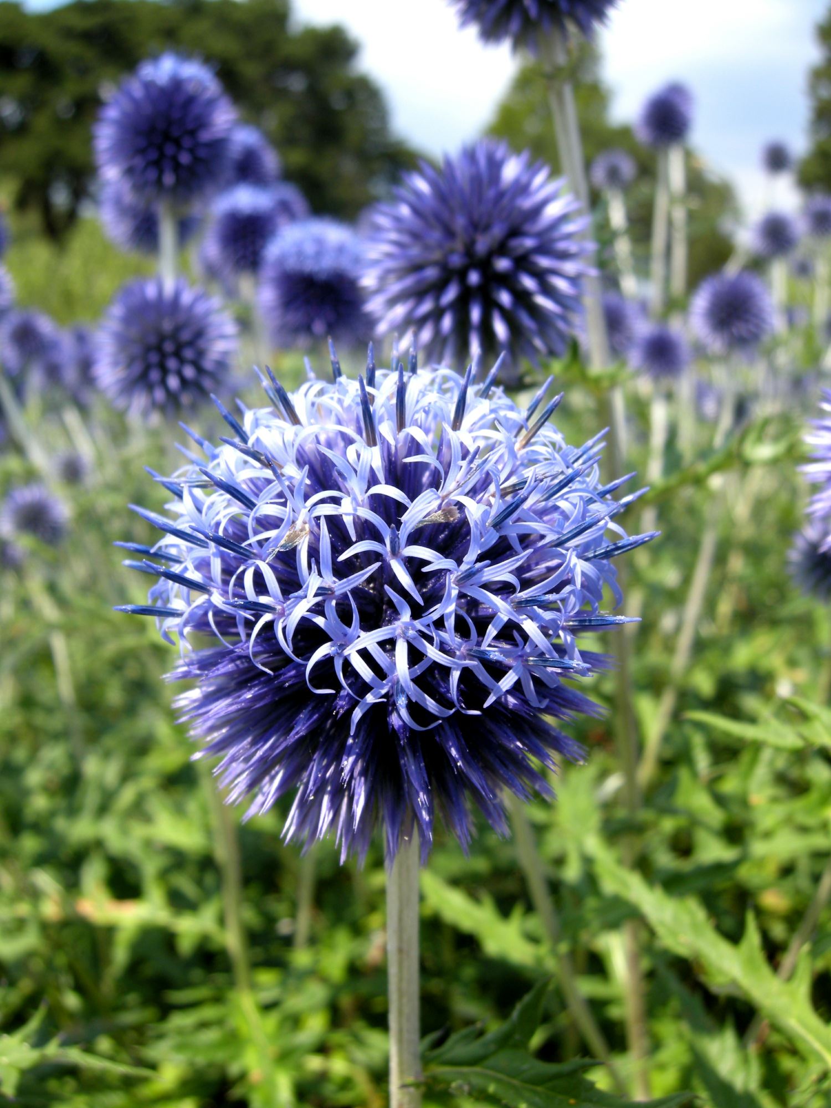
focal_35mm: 35
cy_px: 554
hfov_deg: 40.7
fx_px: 1120
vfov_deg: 52.6
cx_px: 416
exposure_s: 1/212
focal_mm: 7.5
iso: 64
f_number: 4.8
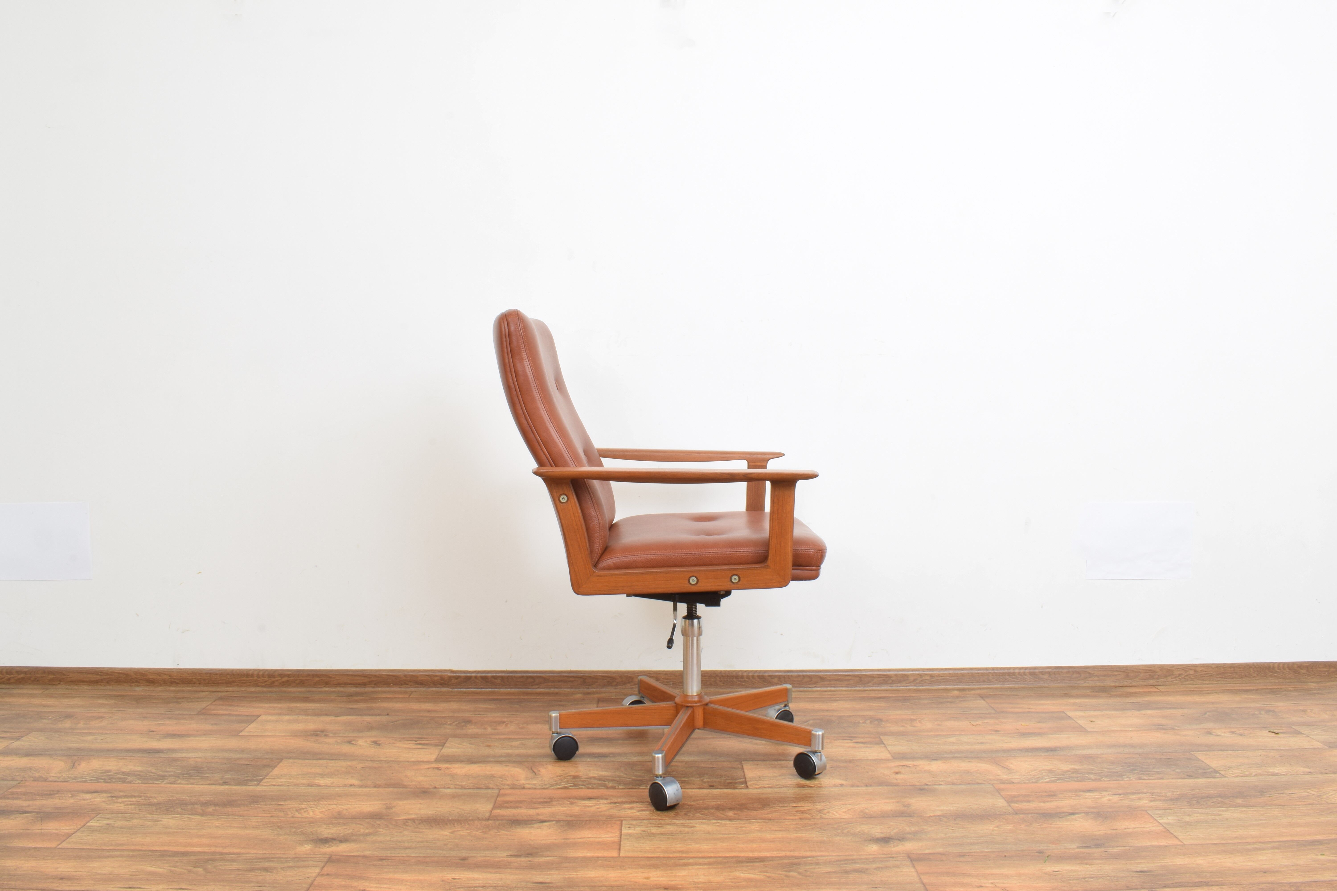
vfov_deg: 43.6
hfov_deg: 61.9
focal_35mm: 30
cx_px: 668
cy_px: 446
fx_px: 1114
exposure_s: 5
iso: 100
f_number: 22
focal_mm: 20
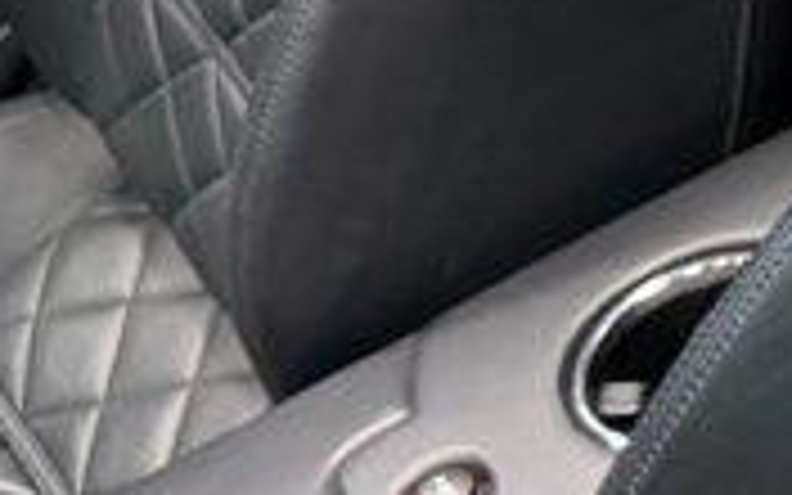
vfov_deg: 8.6
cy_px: -320
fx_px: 3195
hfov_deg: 11.6
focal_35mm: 148
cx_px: 1899
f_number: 1.78
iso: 160
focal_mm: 6.76
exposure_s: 1/120
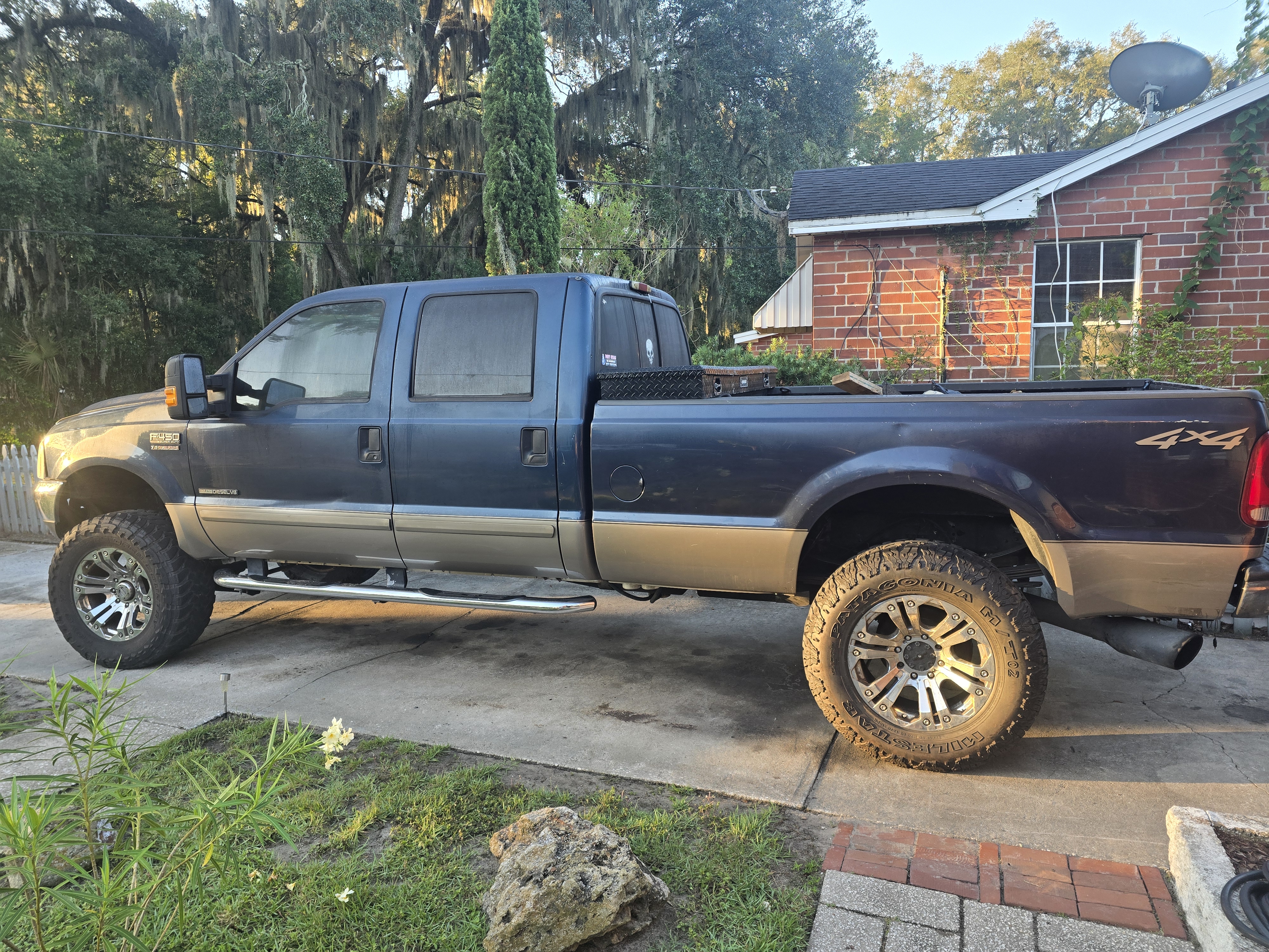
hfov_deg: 73.9
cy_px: 476
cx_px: 634
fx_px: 843
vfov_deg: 58.9
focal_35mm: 23
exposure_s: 1/180
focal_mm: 6.3
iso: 80
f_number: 1.7
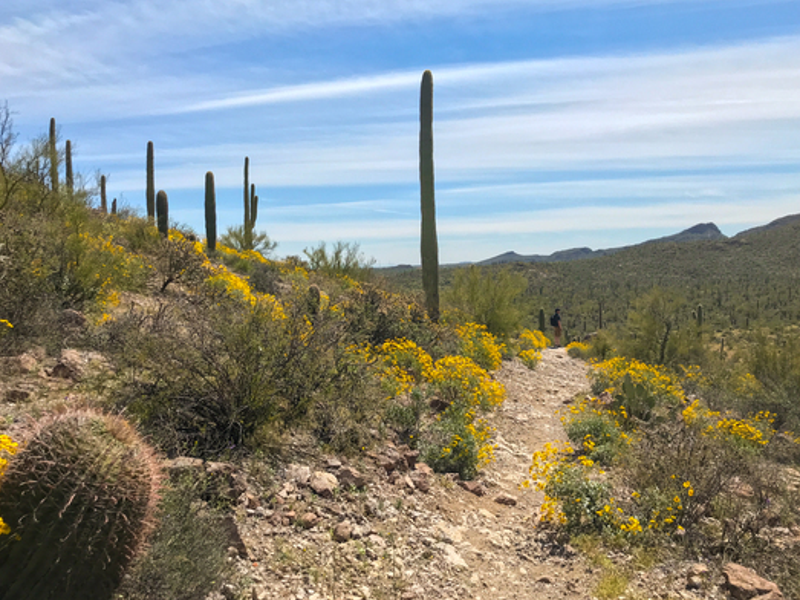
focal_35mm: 30
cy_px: 298
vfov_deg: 46.8
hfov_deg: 60.0
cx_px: 411
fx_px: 693
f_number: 1.8
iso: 20
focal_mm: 3.99
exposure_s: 1/2200
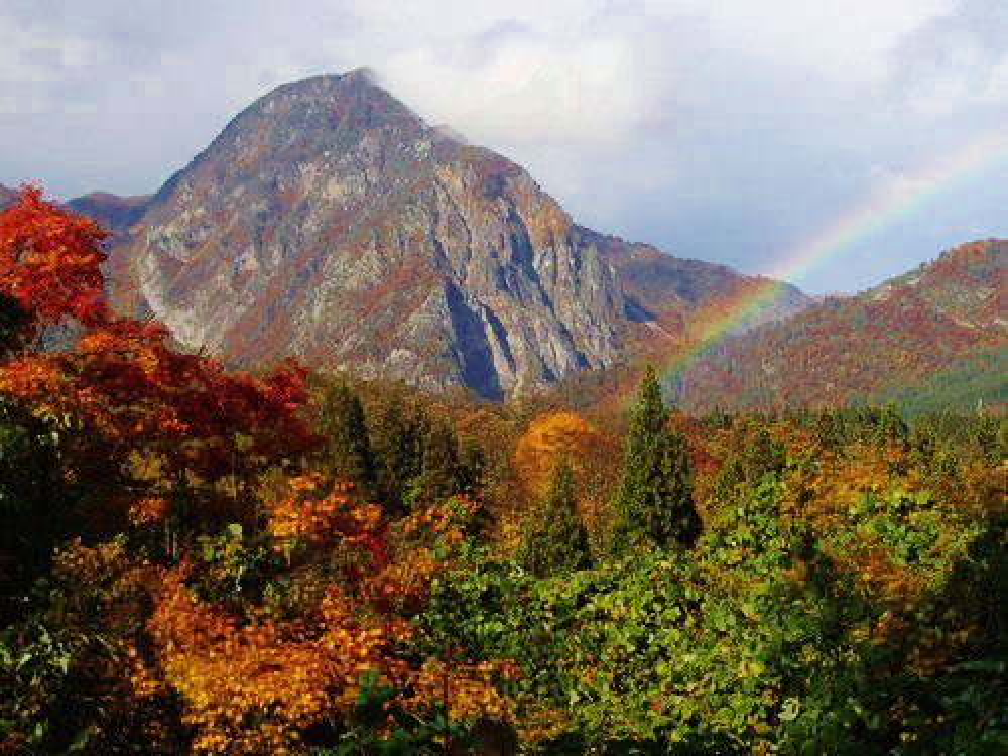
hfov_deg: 38.9
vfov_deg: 29.7
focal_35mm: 49
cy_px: 378
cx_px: 504
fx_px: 1427
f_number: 4.9
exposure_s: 1/500
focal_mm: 8.8
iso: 100
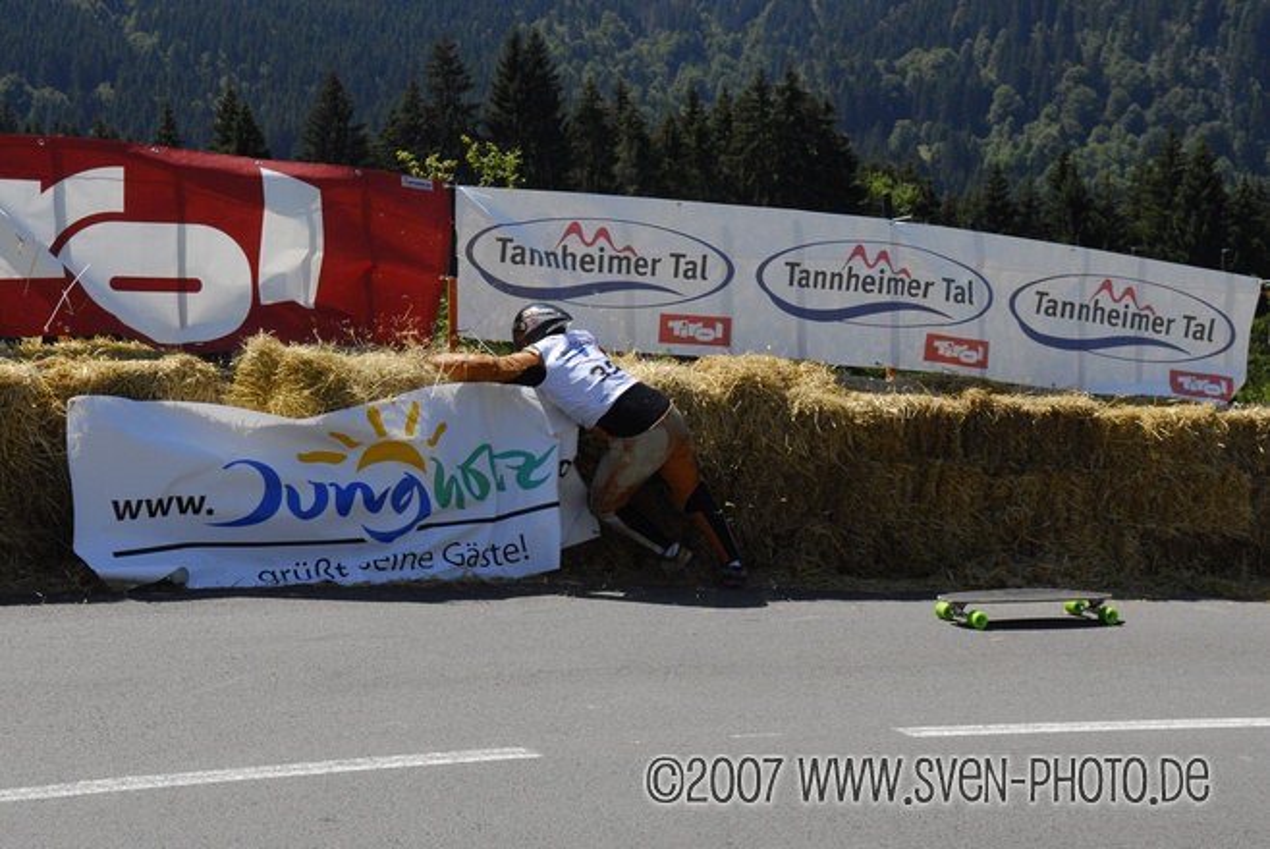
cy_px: 424
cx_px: 635
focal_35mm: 60
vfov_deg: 22.7
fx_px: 2118
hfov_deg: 33.4
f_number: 7.1
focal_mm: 40
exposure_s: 1/750
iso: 320
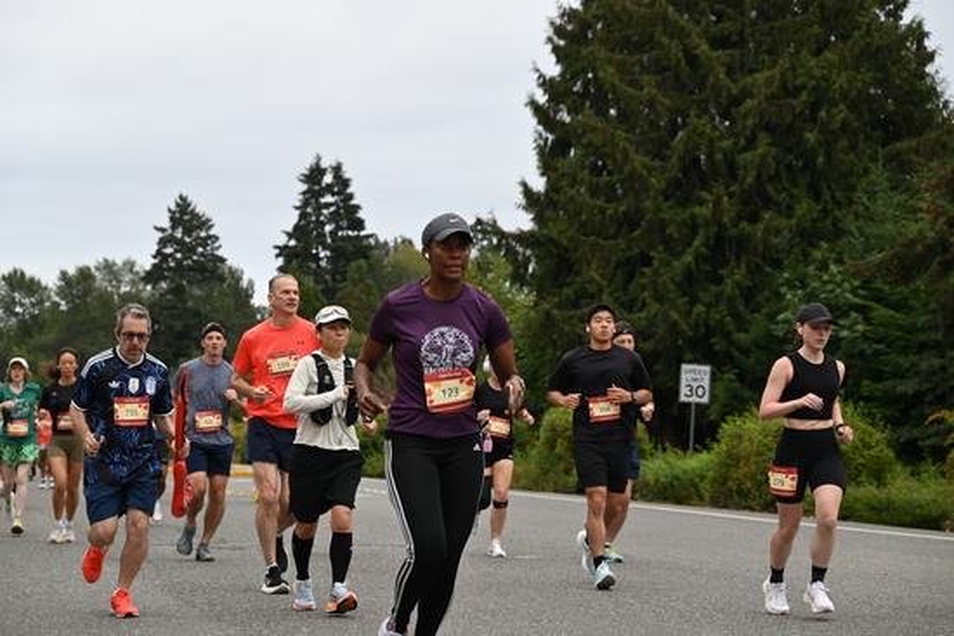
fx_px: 2412
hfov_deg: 22.4
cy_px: 318
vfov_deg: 15.0
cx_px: 477
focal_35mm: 91
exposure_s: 1/200
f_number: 6.3
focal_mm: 91
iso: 400
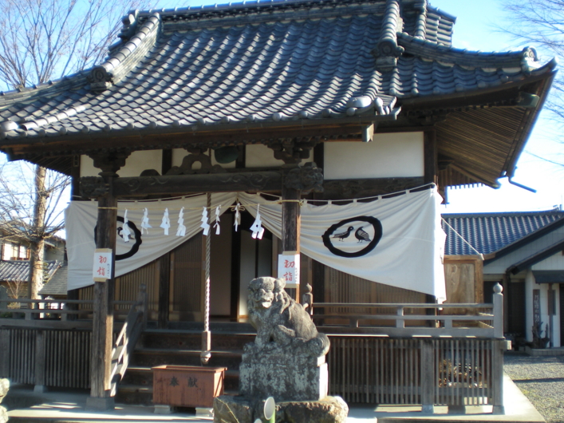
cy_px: 217
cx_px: 252
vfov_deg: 33.6
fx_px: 700
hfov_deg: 43.8
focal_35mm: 43
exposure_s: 1/214
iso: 64
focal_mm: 6.3
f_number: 3.1
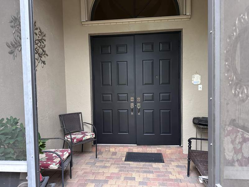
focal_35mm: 24
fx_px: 173
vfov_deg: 56.8
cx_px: 124
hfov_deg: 71.6
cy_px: 94
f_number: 1.78
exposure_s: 1/60
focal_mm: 6.86
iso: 500
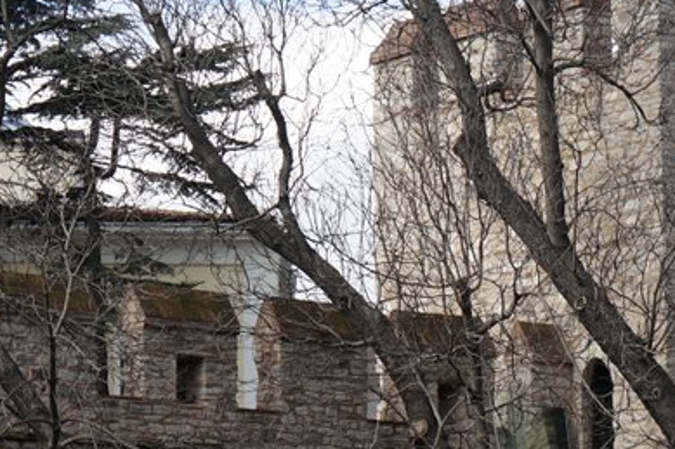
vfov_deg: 7.4
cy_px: 532
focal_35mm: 185
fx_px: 3467
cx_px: 852
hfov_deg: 10.9
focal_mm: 60
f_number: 8
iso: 100
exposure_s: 1/100
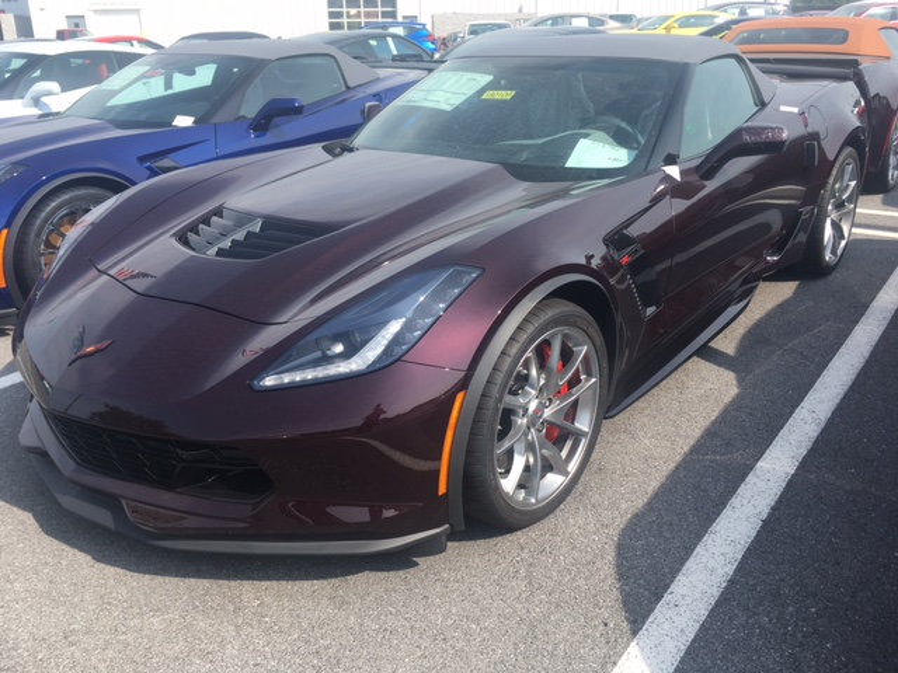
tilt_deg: -20.0
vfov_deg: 48.2
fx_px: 752
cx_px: 449
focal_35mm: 29
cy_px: 336
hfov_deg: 61.7
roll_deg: +0.9
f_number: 2.2
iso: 25
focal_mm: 4.15
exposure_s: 1/668
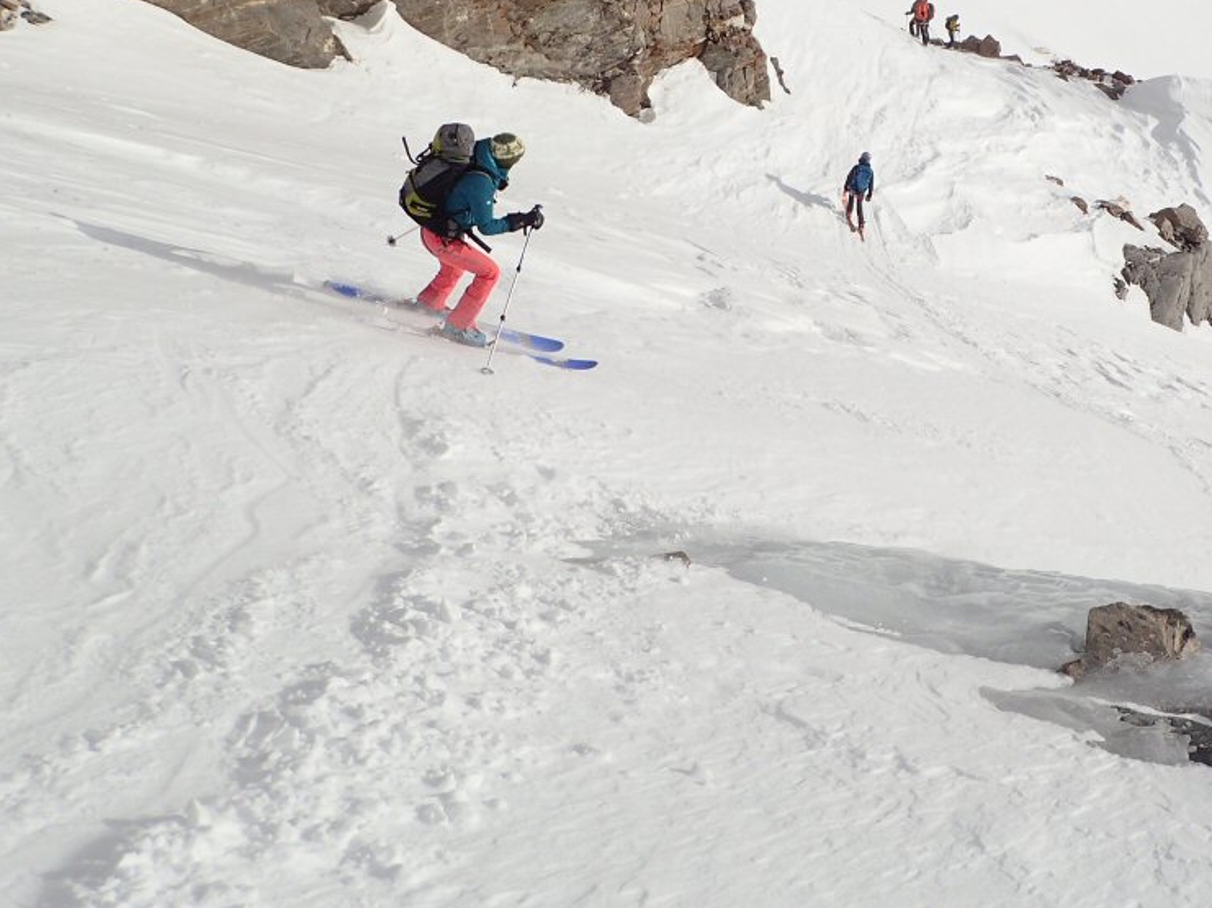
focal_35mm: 45
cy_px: 131
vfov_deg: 31.0
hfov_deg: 41.0
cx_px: 891
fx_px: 1575
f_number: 8
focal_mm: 4.5
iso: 100
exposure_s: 1/500
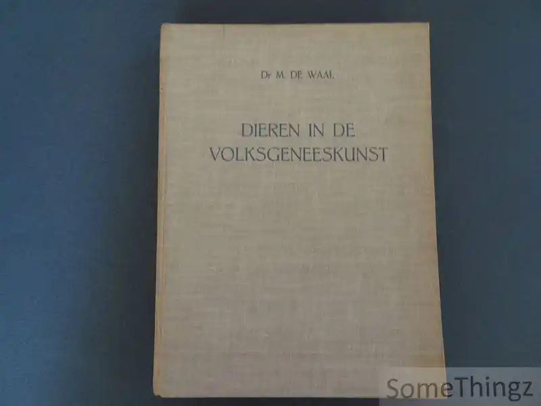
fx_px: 375
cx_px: 270
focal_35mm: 24
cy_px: 203
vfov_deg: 56.8
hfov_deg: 71.6
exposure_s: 1/30
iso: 250
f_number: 3.5
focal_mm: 4.1
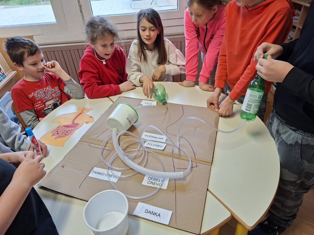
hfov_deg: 73.9
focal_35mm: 23
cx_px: 157
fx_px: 209
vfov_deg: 58.9
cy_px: 118
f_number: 1.8
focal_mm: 5.54
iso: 200
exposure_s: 1/100
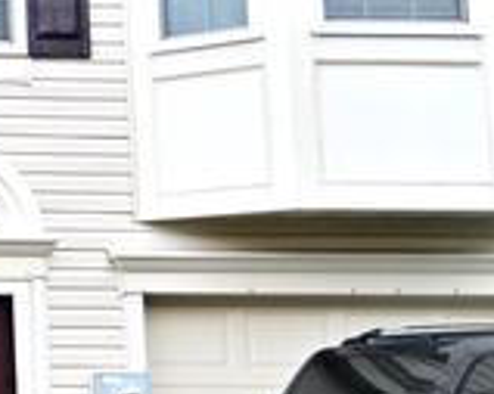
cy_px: 178
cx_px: -693
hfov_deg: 12.1
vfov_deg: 12.1
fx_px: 1856
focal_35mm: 127
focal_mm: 21
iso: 100
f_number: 3.5
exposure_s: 1/125
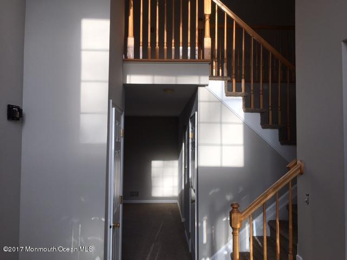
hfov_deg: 61.7
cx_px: 174
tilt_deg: +3.6
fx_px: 291
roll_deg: -1.5
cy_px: 130
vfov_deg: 48.2
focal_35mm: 29
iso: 25
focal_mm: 4.15
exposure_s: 1/334
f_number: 2.2
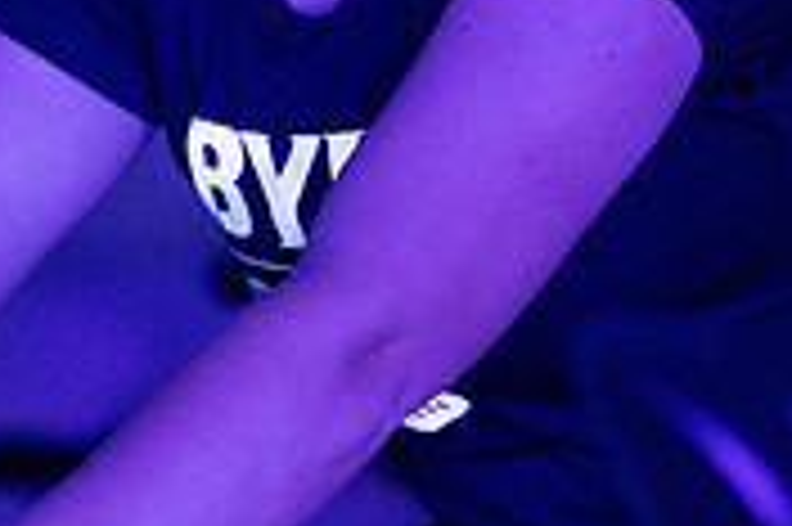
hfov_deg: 5.4
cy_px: 43
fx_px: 8330
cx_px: -90
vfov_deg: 3.6
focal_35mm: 379
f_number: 2.8
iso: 6400
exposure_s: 1/160
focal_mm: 115
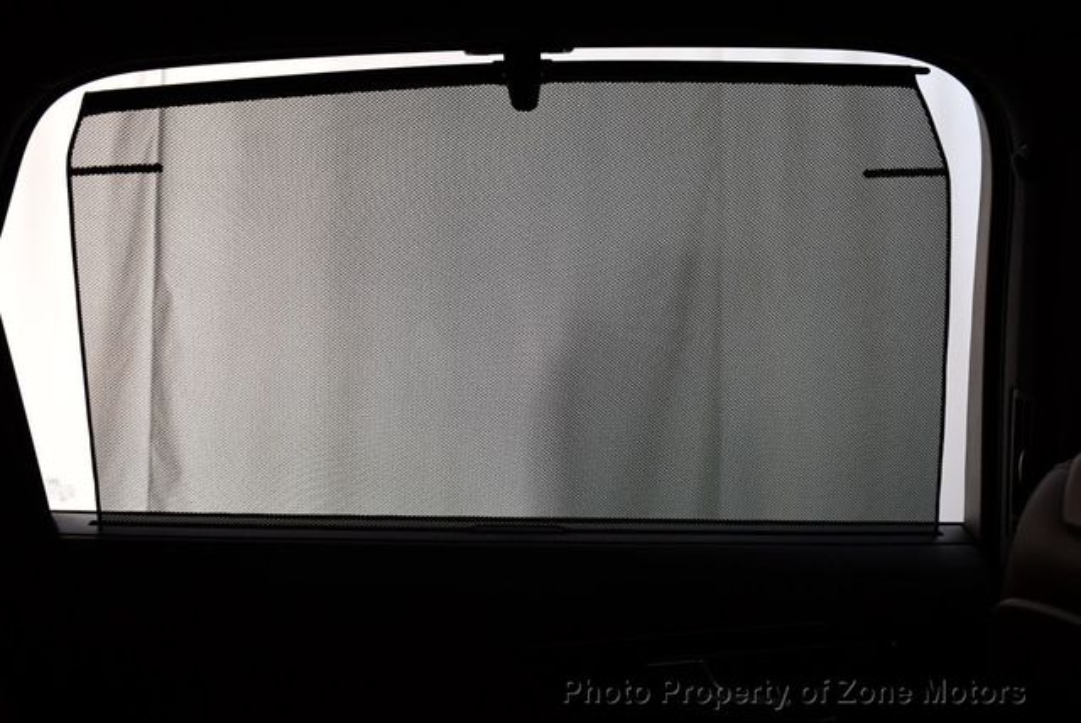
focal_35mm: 36
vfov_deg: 36.9
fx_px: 1082
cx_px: 540
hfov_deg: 53.1
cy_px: 362
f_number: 3.5
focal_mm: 18
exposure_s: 1/125
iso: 1250
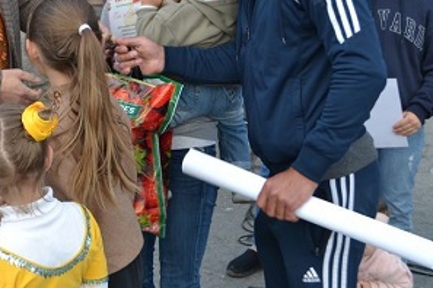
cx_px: 36
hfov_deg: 22.5
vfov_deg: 15.4
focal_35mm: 88
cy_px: 49
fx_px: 1059
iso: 125
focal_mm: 29
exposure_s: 1/125
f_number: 5.6
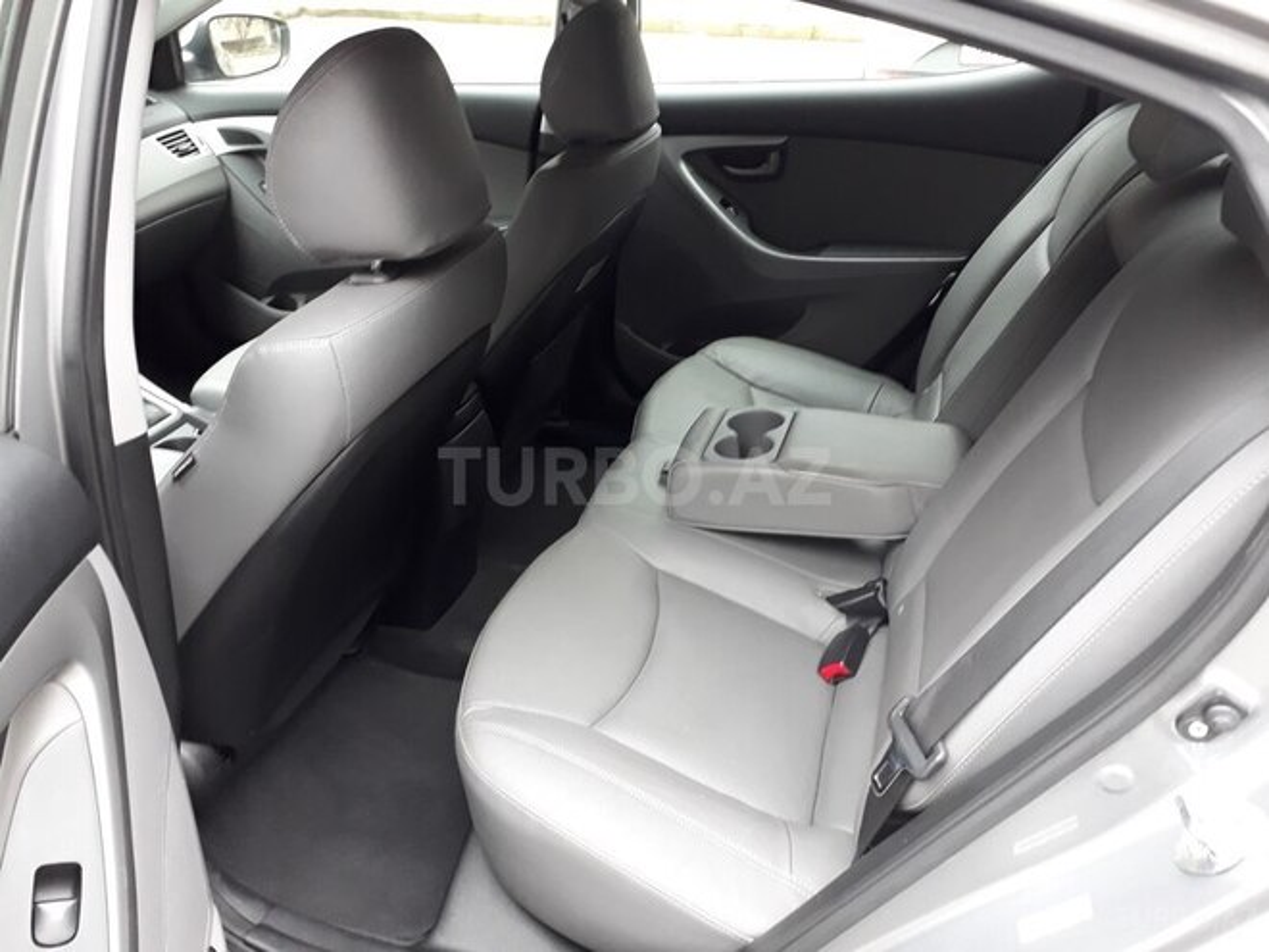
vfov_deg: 51.4
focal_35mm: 27
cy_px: 476
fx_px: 990
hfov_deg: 65.3
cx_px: 634
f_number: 1.9
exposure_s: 1/25
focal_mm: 3.6
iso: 160
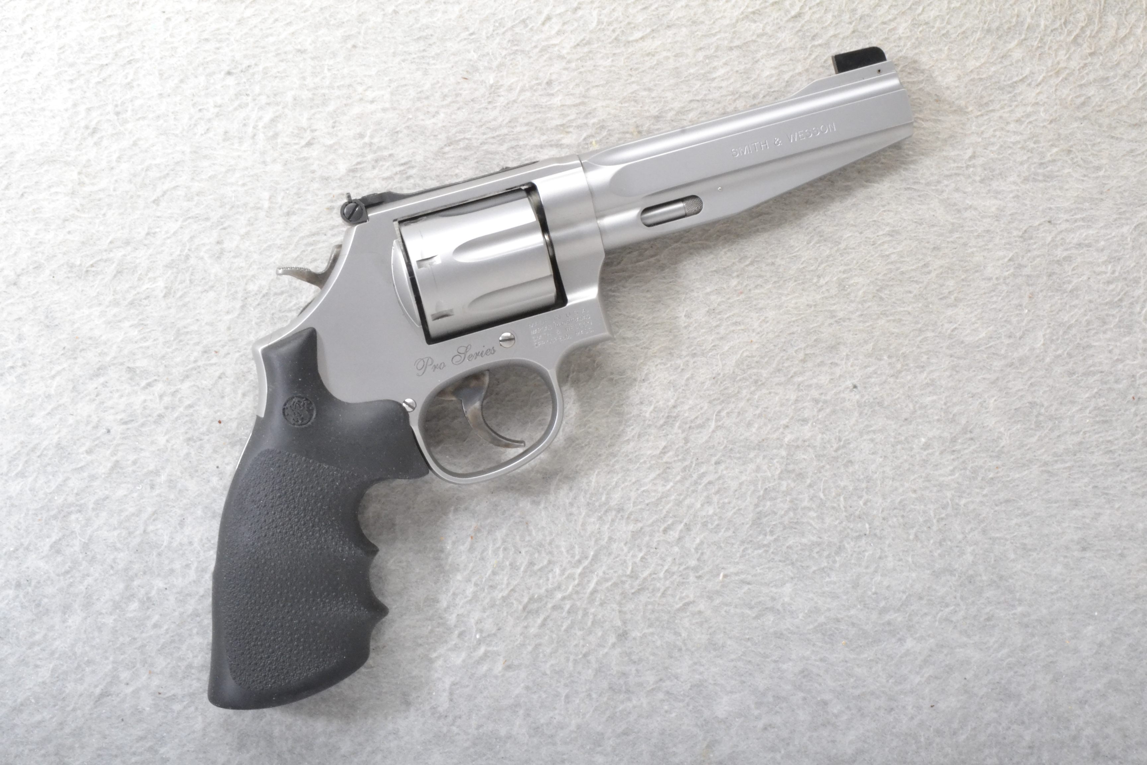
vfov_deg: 26.5
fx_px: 1625
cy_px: 382
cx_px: 574
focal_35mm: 51
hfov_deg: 38.9
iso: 3200
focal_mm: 34
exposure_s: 1/160
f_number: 20
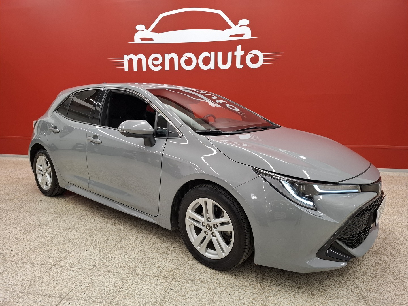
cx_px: 204
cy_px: 153
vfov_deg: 58.9
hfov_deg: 73.9
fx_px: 271
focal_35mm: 23
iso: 160
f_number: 1.8
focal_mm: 5.54
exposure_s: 1/100
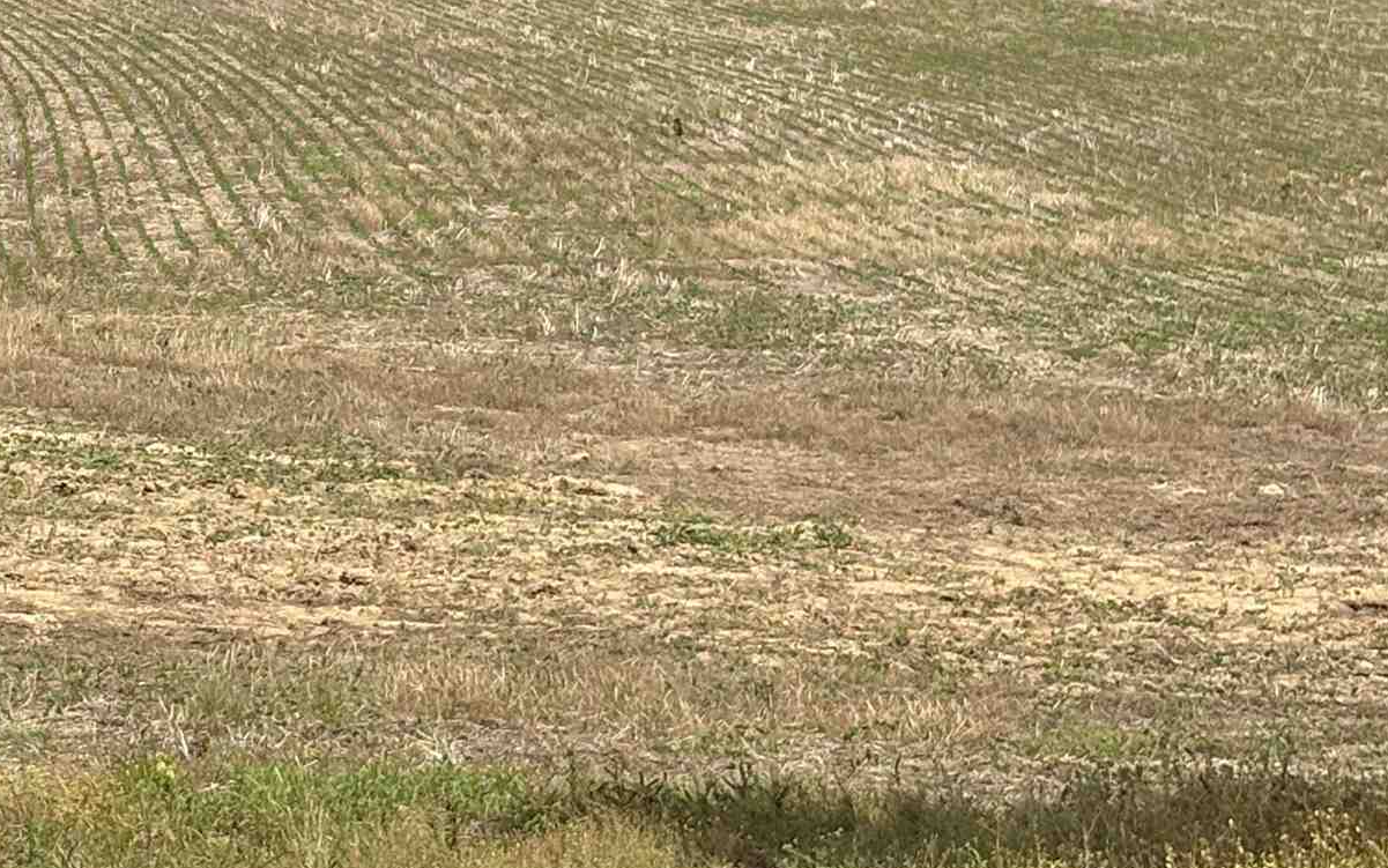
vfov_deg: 9.2
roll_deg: +0.0
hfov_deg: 14.5
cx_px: -158
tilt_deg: +0.7
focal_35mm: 141
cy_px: -39
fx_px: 5334
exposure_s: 1/3125
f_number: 1.6
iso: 32
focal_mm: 5.96
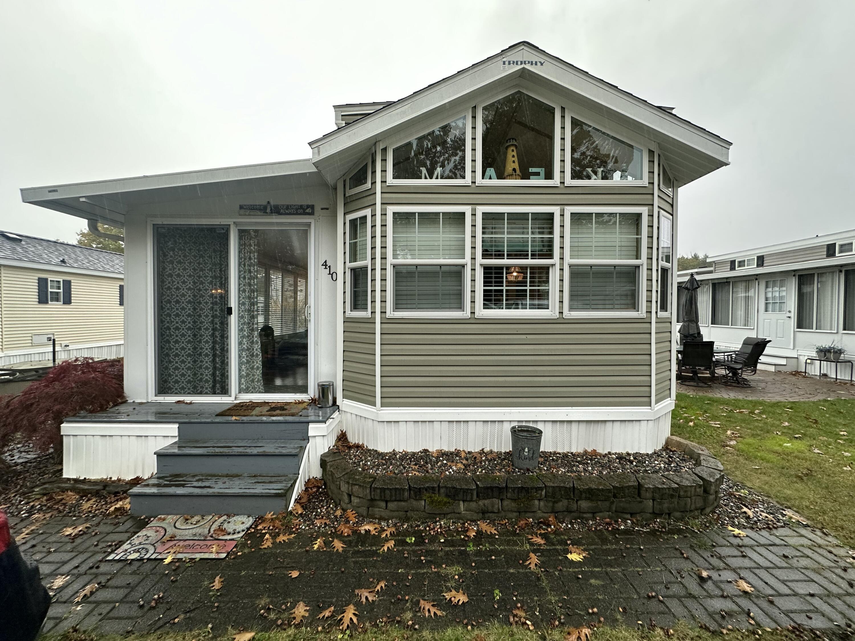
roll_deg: +0.8
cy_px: 320
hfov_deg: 102.1
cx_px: 428
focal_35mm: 14
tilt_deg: +0.0
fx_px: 346
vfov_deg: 85.7
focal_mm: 2.22
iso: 125
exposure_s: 1/99
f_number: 2.2
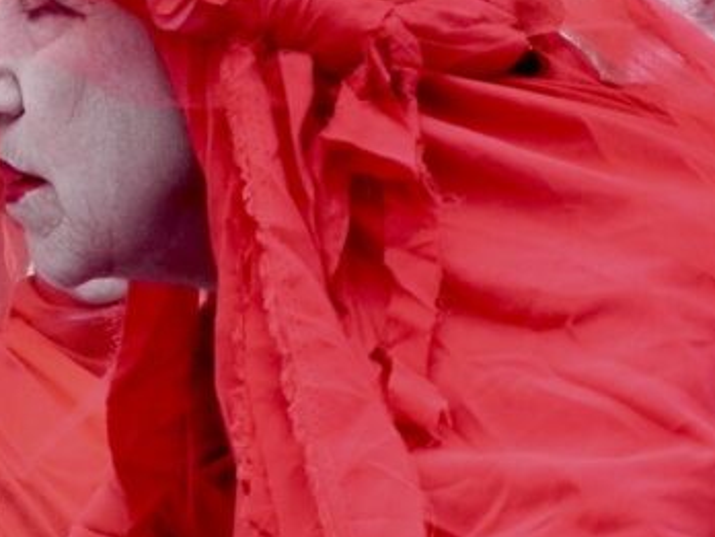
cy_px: 117
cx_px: -43
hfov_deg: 5.7
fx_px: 7105
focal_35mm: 344
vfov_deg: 4.3
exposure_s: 1/275
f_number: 5.6
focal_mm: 20.8
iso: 160
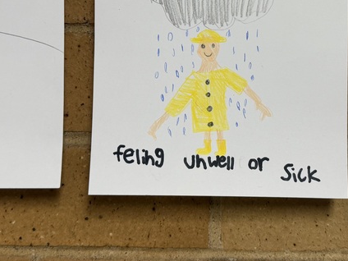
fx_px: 583
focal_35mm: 58
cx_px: 217
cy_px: 51
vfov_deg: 24.8
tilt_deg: -2.1
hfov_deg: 33.1
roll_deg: -0.4
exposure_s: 1/60
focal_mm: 6.76
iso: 125
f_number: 1.78
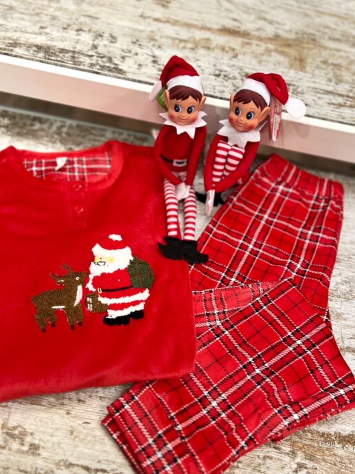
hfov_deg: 46.8
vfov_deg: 59.8
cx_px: 163
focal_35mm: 30
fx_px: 410
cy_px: 265
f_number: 1.5
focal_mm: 5.7
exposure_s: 1/50
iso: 100
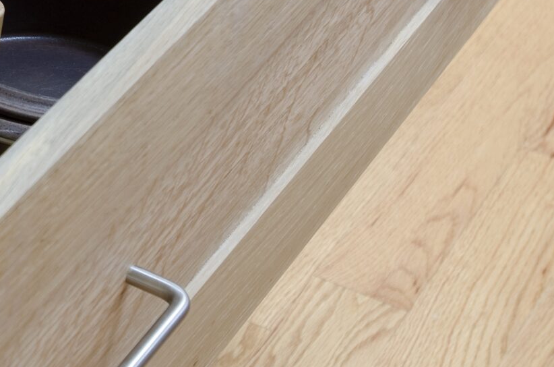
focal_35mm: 164
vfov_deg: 8.3
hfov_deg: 12.2
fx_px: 2511
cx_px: -205
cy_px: -74
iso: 100
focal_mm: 35
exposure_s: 1.3
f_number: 5.6
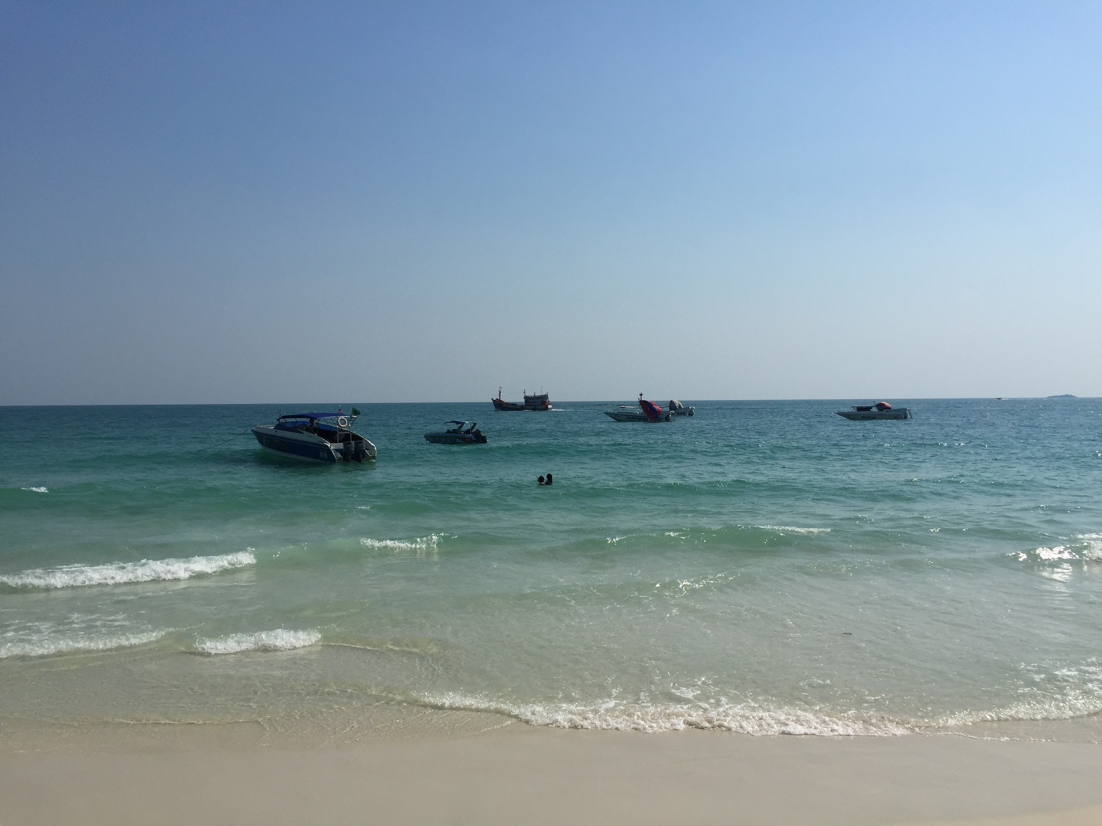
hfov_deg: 61.7
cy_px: 413
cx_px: 551
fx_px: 923
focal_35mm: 29
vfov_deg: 48.2
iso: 32
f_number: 2.2
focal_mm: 4.15
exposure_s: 1/6623
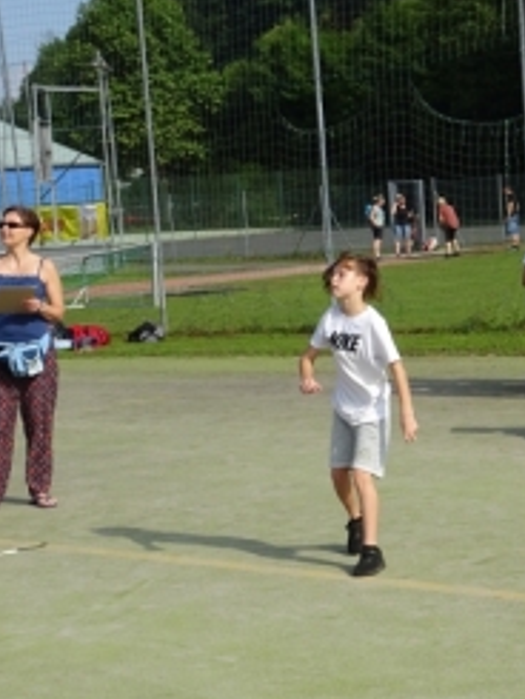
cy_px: 405
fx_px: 1778
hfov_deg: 16.7
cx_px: 362
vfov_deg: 22.2
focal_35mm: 88
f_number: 4
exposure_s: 1/640
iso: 80
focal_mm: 6.17
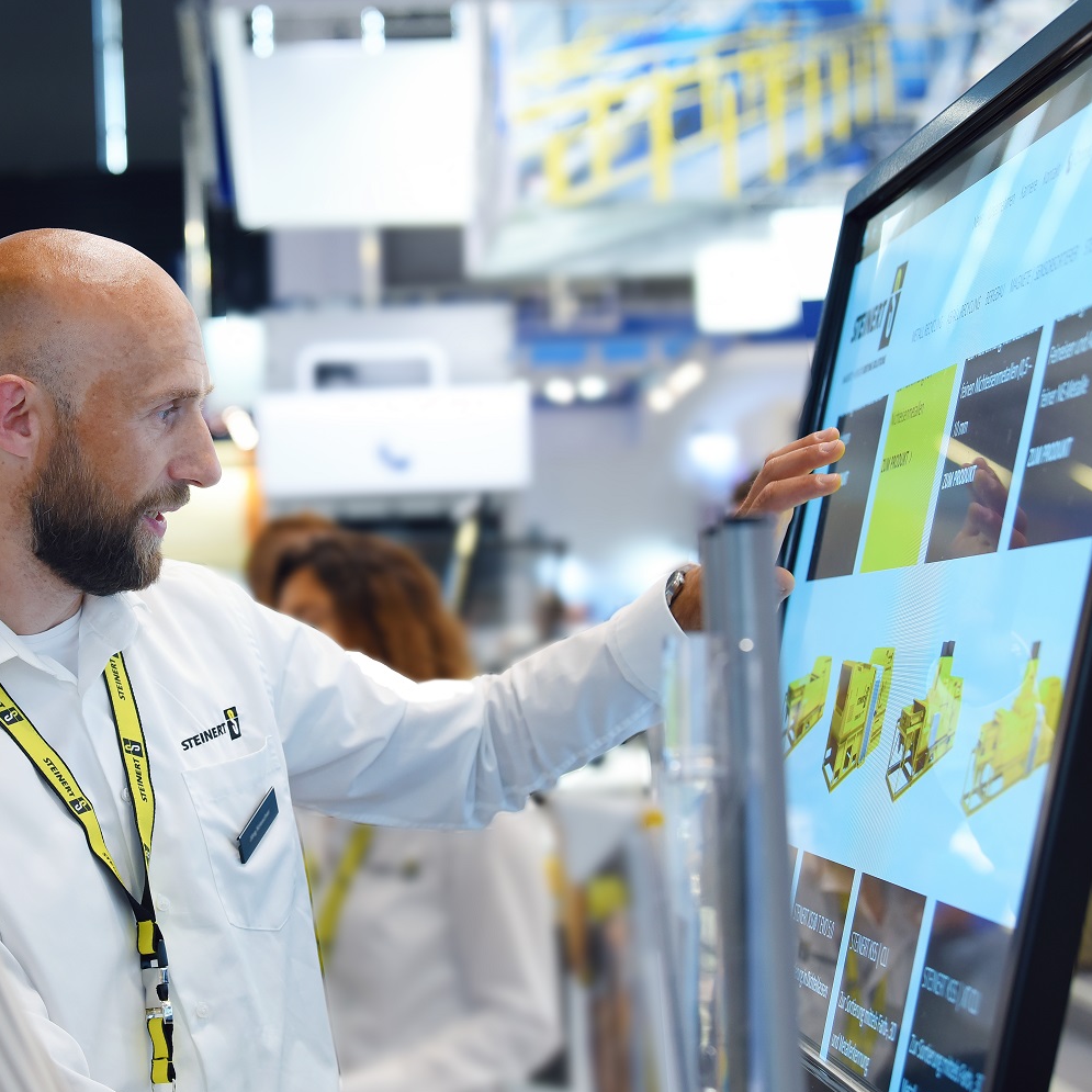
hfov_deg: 18.0
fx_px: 3426
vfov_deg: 18.1
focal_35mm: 96
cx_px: 275
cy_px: 547
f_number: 5
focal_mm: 75
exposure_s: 1/60
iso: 640
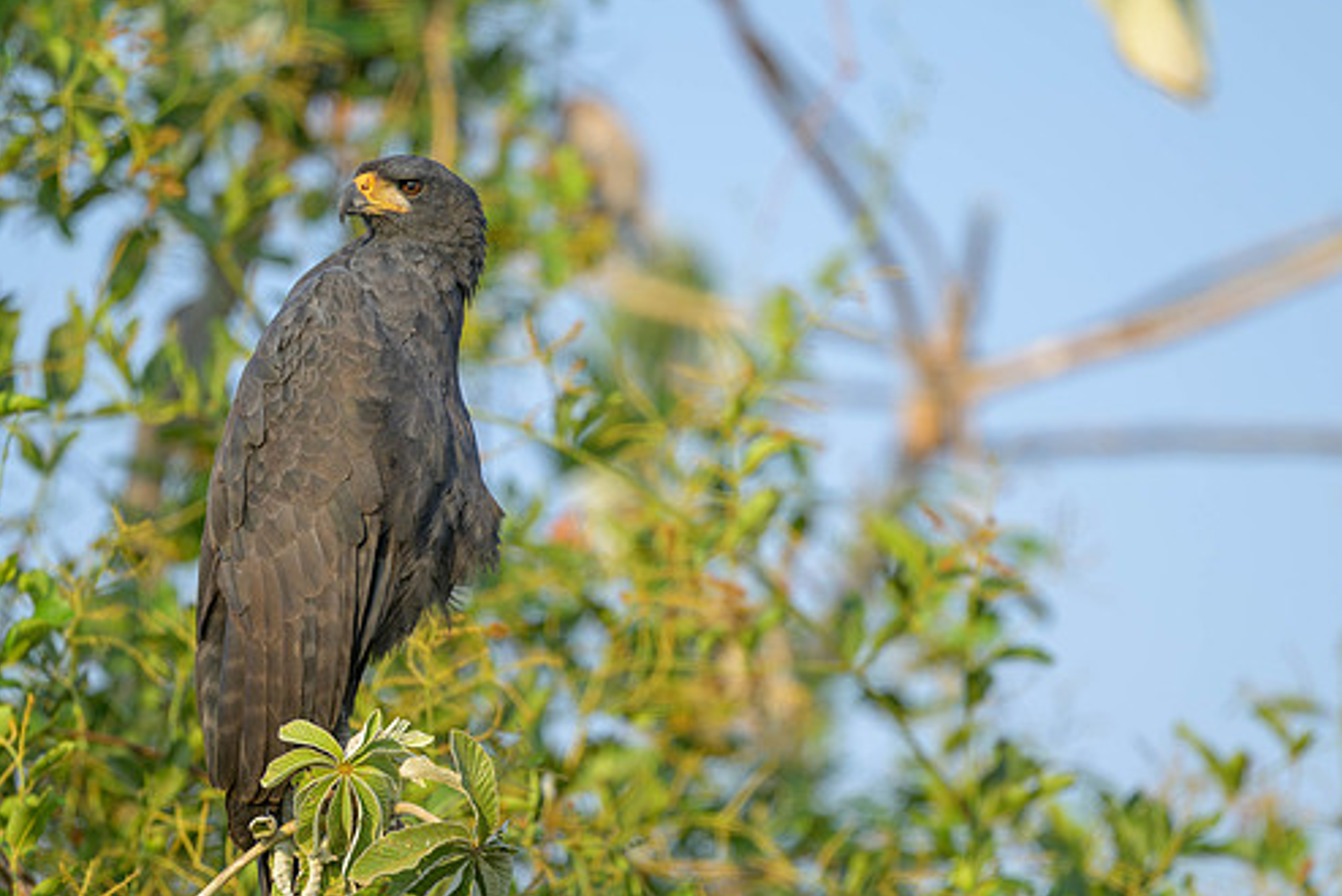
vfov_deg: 2.3
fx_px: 22565
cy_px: 540
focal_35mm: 605
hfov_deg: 3.4
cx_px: 667
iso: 90
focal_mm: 400
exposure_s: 1/640
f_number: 2.8
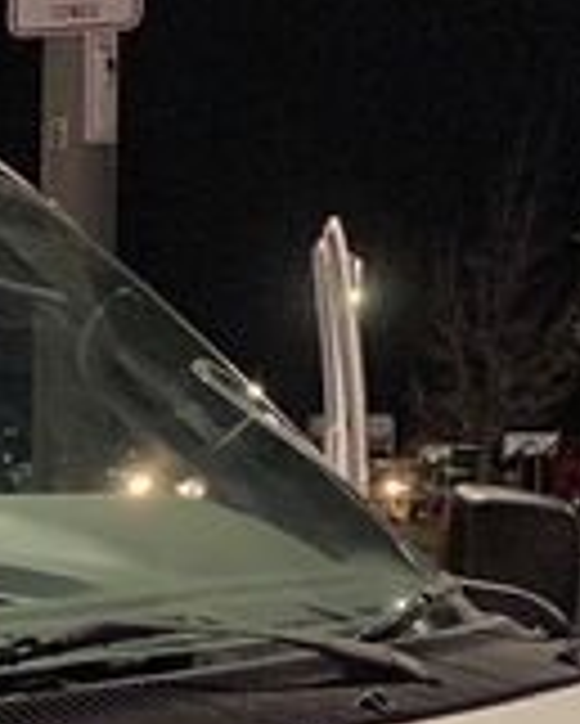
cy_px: 845
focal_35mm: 120
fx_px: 2572
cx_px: -634
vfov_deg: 15.5
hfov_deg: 11.4
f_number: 1.8
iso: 500
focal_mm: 4.25
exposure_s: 1/30
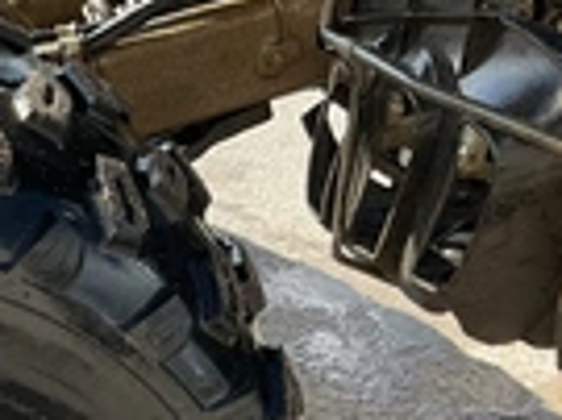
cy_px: 428
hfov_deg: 20.8
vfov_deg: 16.7
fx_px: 1395
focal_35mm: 86
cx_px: -167
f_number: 1.8
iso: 25
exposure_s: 1/749
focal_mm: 3
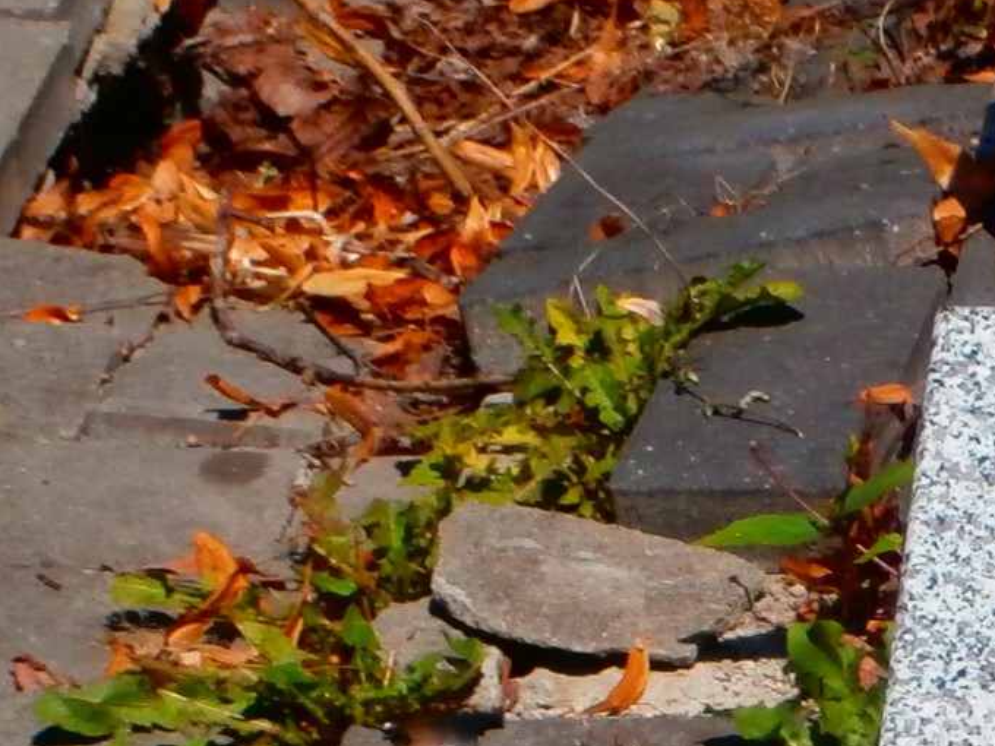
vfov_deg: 5.9
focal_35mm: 251
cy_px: 666
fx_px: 7215
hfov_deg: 7.7
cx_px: 1745
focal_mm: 10.11
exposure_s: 1/1250
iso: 100
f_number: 4.5
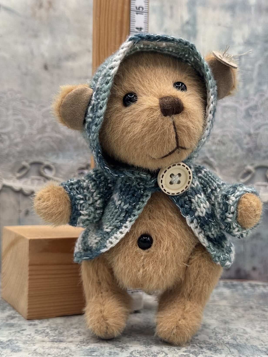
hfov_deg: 26.1
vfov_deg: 34.3
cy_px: 187
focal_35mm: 56
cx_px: 153
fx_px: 578
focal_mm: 6.76
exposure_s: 1/372
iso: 64
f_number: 1.78
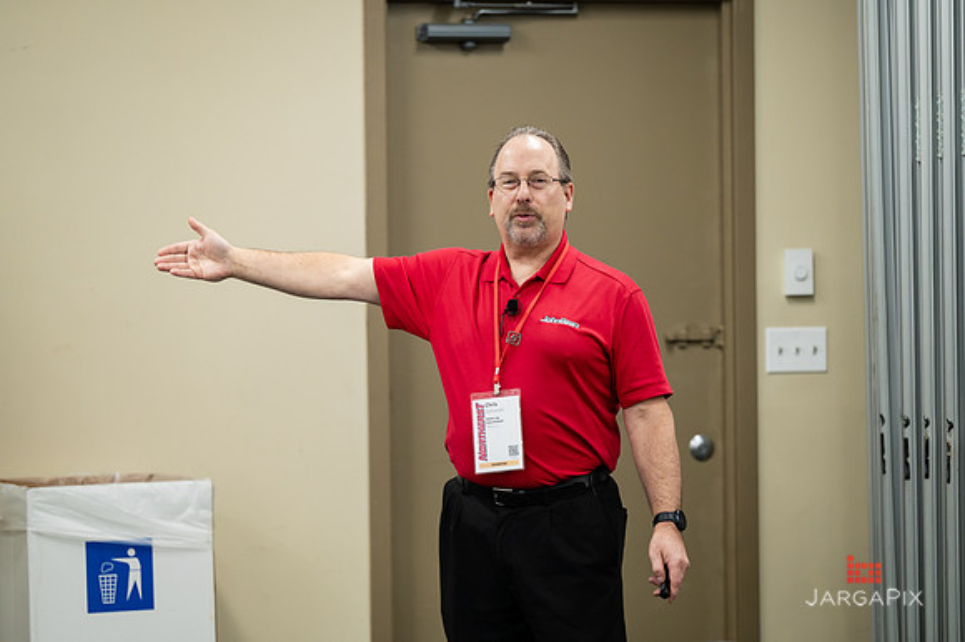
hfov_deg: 12.4
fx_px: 4425
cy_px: 305
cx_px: 484
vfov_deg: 8.3
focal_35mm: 165
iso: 1000
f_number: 3.2
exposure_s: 1/200
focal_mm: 155
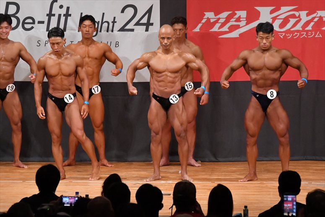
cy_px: 108
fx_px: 2166
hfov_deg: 8.6
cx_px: 162
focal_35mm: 240
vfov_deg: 5.7
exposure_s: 1/400
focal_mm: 160
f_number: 5.6
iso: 8000
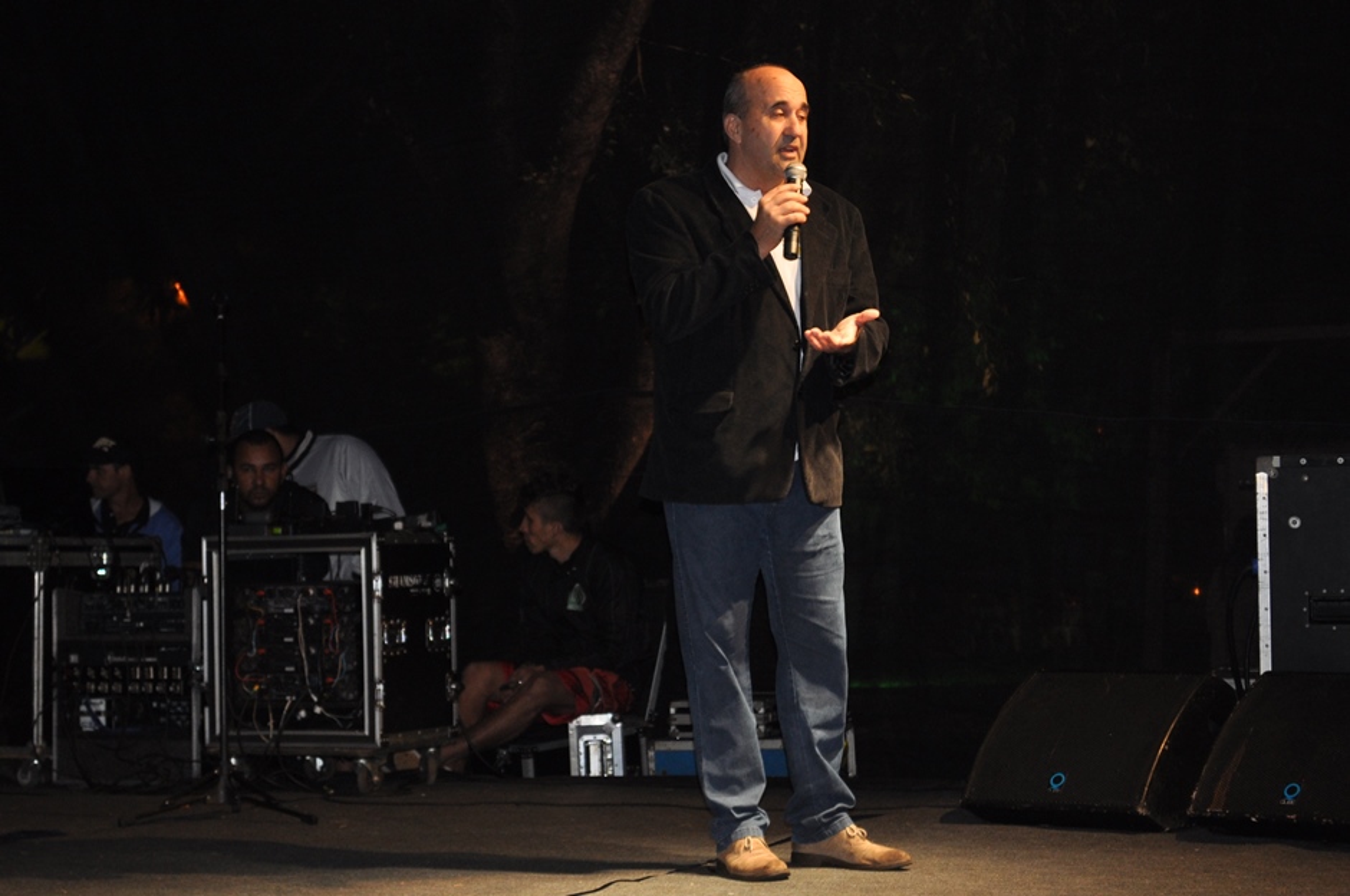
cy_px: 448
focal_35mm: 82
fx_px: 3089
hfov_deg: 24.6
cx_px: 675
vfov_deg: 16.5
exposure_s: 1/60
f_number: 5.6
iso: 640
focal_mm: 55
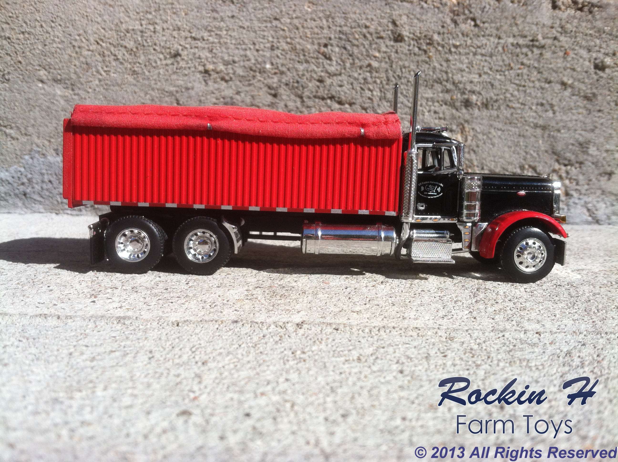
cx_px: 309
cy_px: 231
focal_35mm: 35
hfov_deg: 52.7
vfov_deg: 40.6
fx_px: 624
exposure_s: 1/1875
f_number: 2.8
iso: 80
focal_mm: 3.85
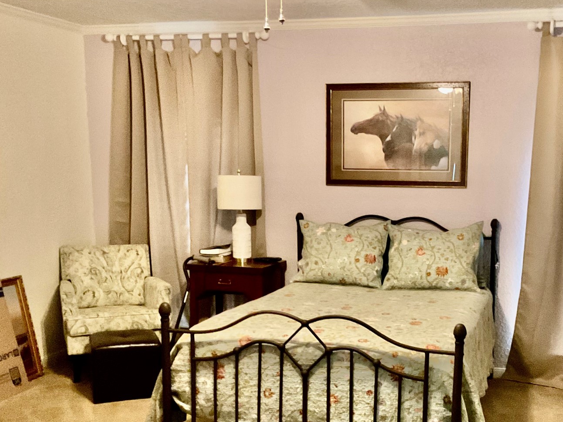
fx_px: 748
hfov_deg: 40.7
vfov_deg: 31.3
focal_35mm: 46
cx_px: 376
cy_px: 282
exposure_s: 1/24
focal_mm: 3
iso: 500
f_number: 1.8
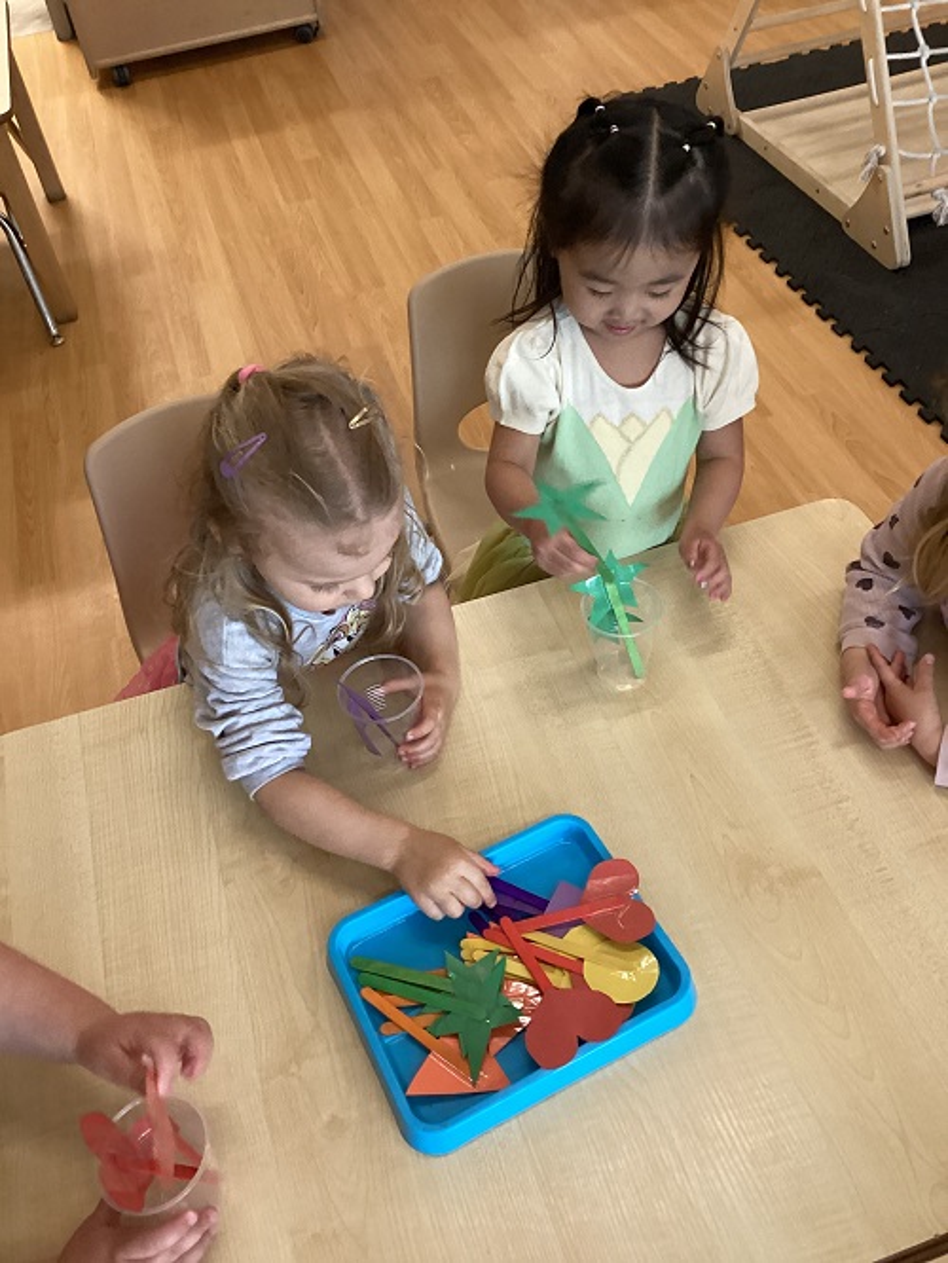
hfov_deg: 45.5
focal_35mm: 31
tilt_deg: -48.5
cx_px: 474
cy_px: 632
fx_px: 1131
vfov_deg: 58.3
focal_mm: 3.3
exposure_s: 1/40
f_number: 2.4
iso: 320
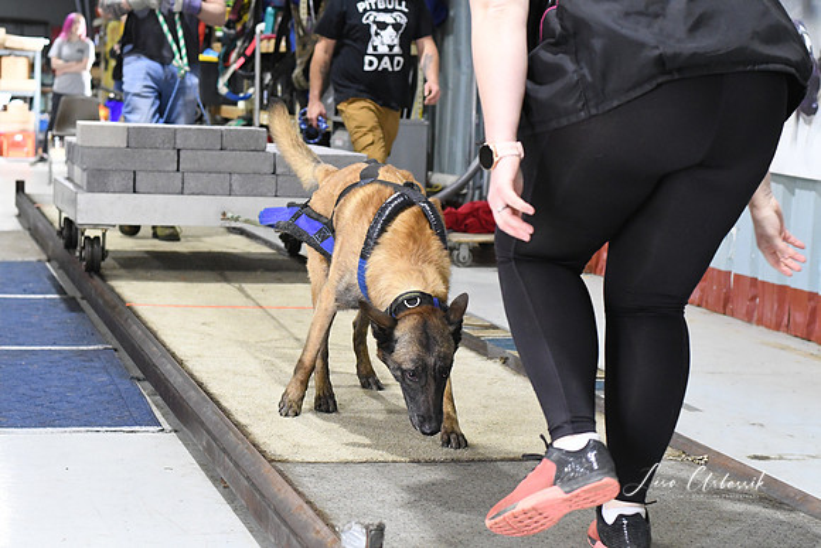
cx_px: 410
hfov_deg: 27.0
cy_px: 274
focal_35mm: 75
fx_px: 1711
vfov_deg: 18.2
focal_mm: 50
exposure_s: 1/320
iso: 5000
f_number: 4.5
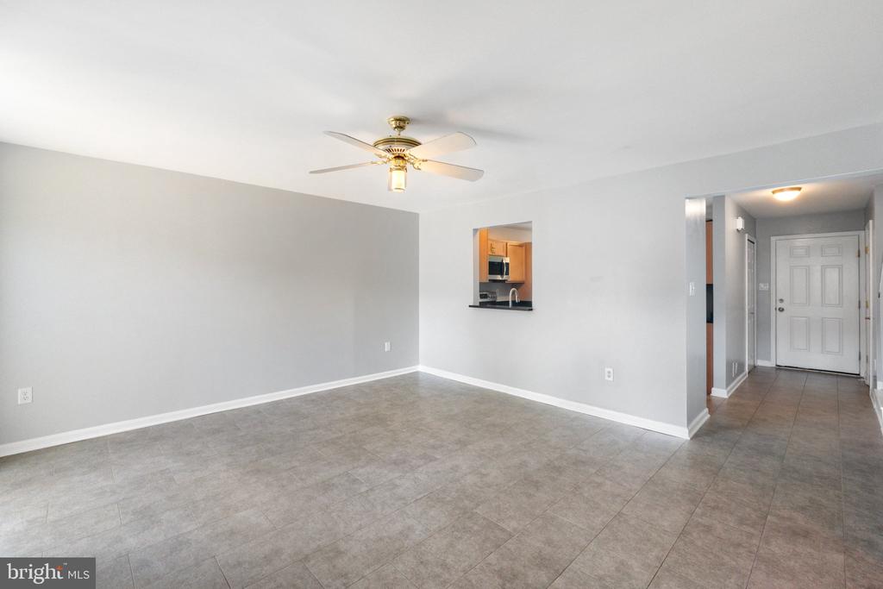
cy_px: 294
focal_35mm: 15
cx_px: 442
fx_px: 368
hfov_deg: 100.4
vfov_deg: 77.3
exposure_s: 1/5
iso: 800
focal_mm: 10
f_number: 8
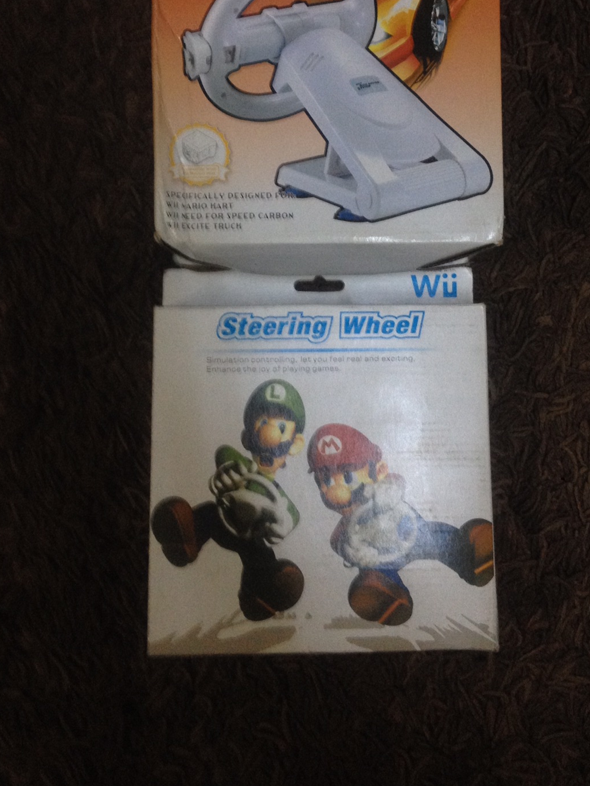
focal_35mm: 49
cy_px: 271
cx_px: 324
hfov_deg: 29.7
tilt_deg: -84.1
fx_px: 1113
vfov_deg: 38.5
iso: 160
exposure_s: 1/20
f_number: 2.4
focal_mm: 4.28
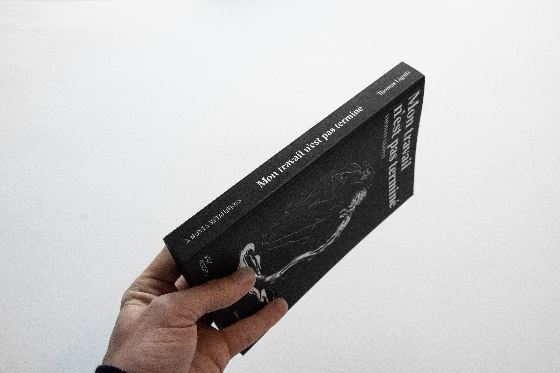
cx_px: 280
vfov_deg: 40.0
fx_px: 513
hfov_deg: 57.2
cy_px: 186
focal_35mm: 33
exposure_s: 1/60
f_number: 6.3
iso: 800
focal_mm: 22
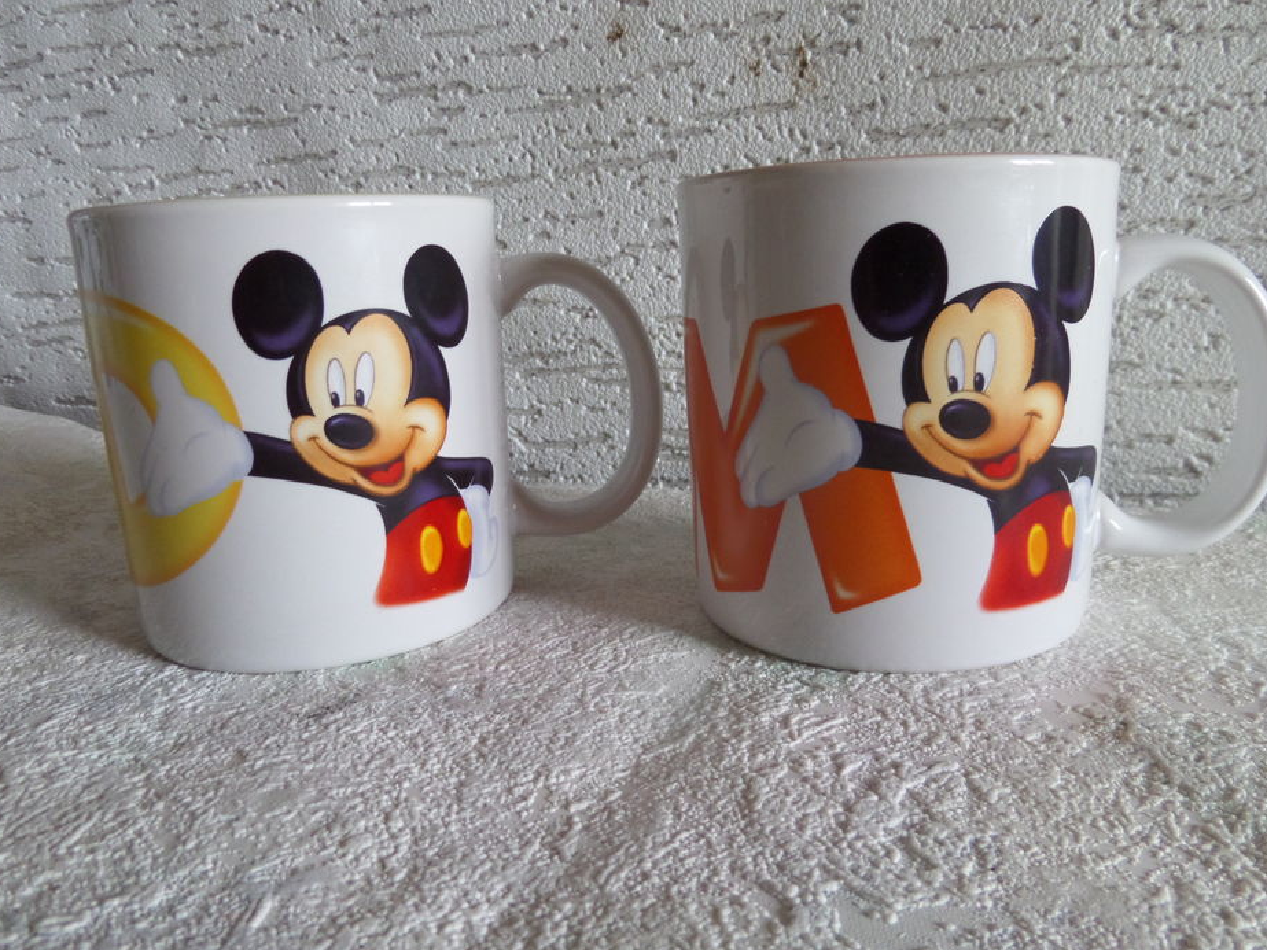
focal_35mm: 26
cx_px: 667
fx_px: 952
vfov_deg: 53.1
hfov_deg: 67.3
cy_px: 470
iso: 240
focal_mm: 4
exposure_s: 1/30
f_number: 3.2
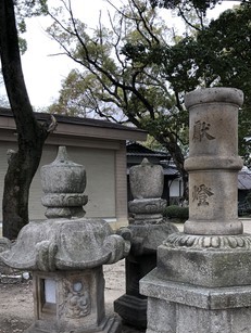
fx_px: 396
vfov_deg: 45.3
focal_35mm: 41
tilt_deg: -1.4
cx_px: 147
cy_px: 209
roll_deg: +1.3
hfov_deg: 35.1
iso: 32
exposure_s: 1/120
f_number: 1.8
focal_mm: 3.99
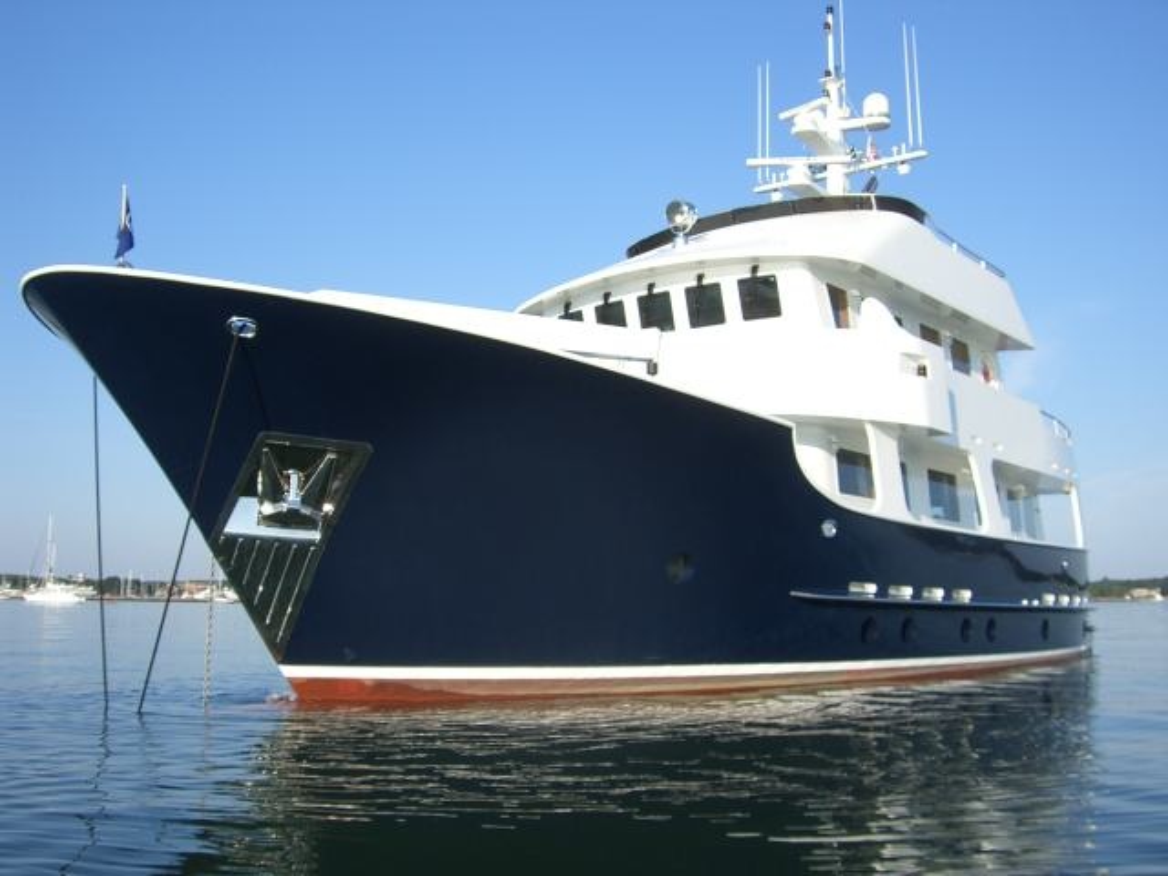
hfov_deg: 49.0
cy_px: 438
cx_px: 584
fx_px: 1282
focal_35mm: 38
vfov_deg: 37.7
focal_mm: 6.2
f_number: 4.3
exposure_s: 1/400
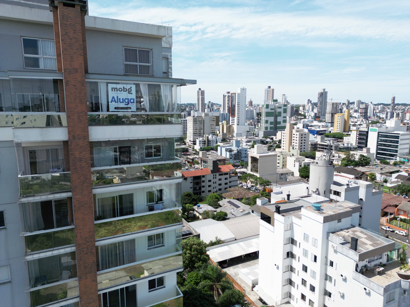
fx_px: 284
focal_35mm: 24
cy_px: 154
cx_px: 205
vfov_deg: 56.8
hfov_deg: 71.6
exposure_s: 1/3000
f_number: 1.7
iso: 150
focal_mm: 6.72
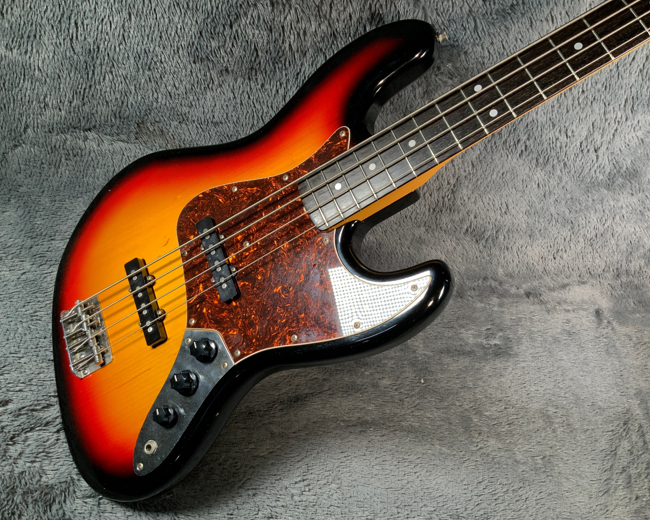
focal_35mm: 31
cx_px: 318
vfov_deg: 47.1
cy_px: 255
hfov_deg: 57.2
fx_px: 596
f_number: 1.8
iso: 50
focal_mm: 3
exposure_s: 1/104
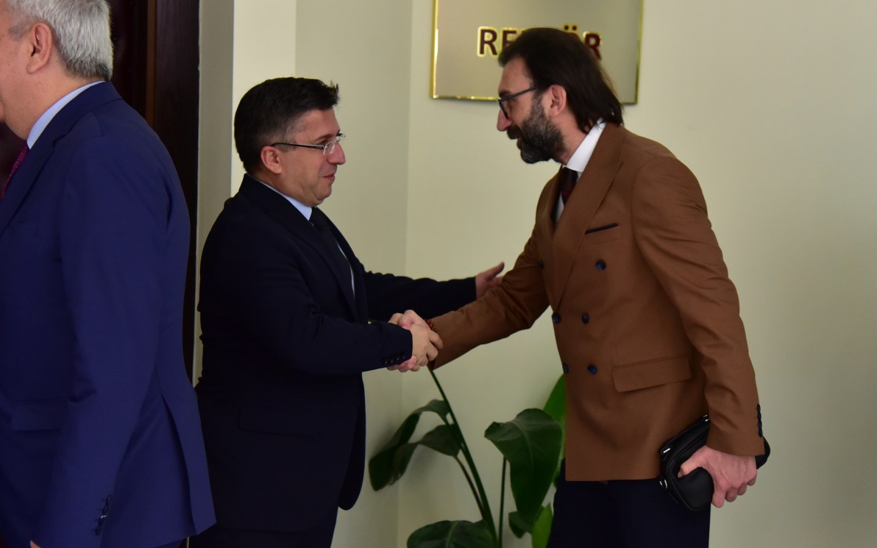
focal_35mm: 72
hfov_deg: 28.6
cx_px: 458
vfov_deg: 18.1
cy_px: 223
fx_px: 1721
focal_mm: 52
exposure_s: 1/250
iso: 2500
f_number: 4
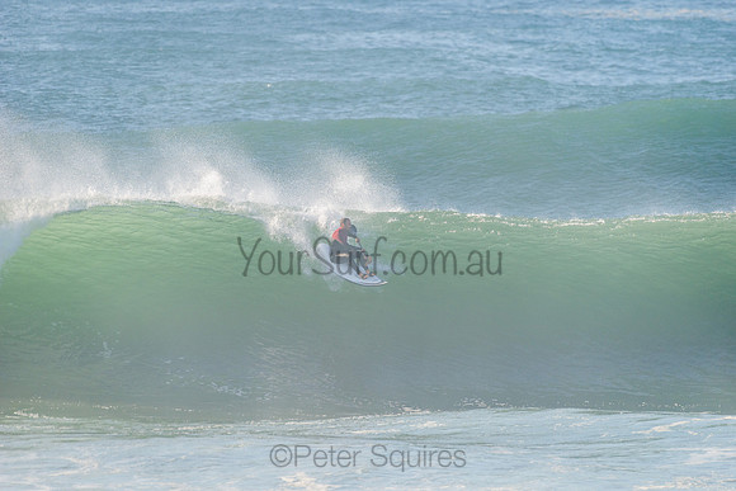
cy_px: 246
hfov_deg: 4.1
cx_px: 368
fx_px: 10224
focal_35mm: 500
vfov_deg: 2.8
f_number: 5.6
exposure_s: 1/1600
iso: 250
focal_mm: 500
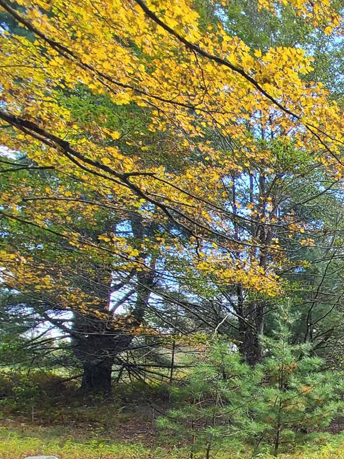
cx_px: 525
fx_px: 437
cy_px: 406
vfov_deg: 49.8
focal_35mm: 33
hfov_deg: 27.7
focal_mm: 2.2
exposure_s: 1/133
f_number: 2.2
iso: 50
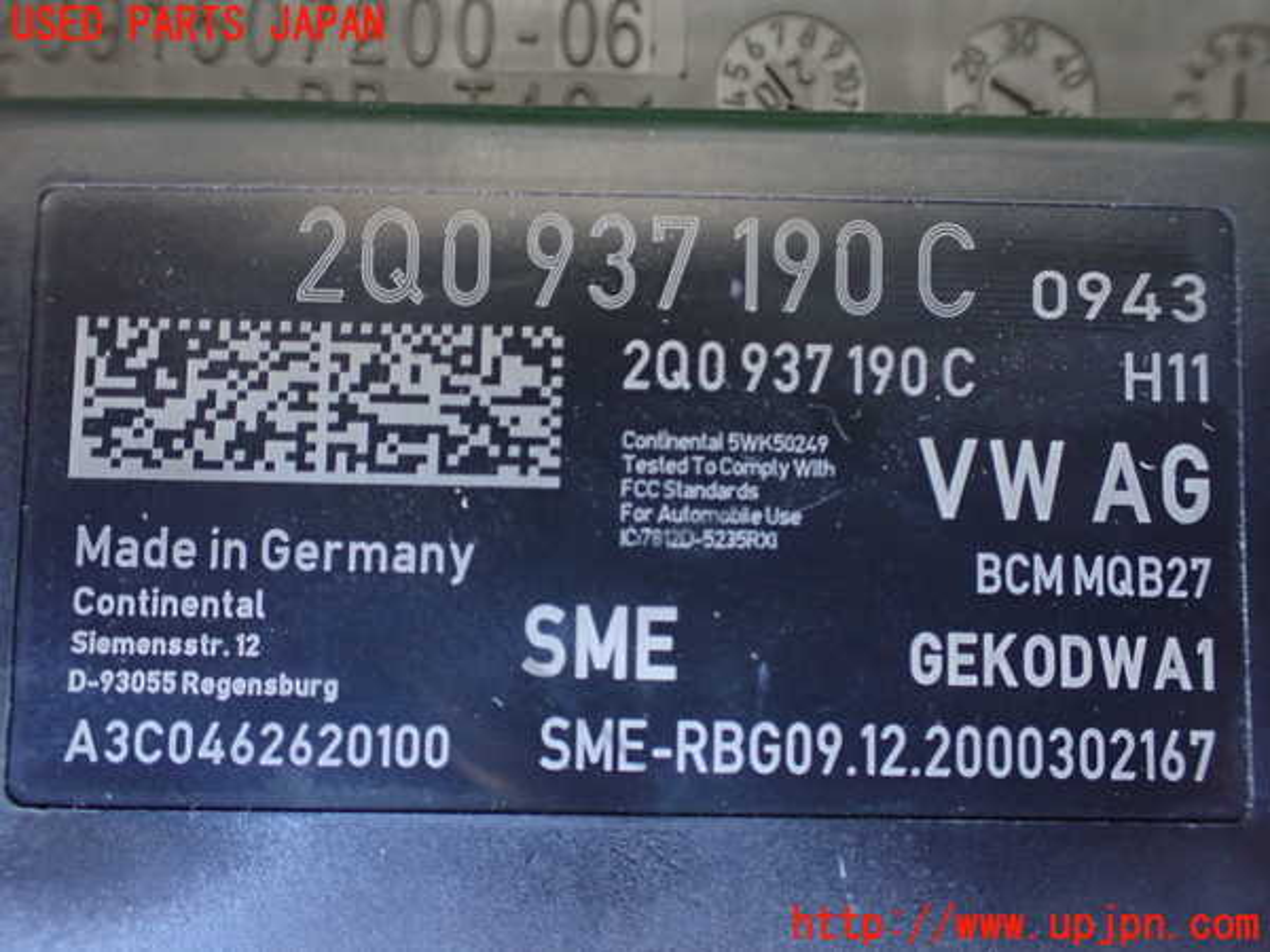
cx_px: 635
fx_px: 1101
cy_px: 476
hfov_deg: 60.0
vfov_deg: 46.8
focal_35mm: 30
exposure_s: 1/50
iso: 800
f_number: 2.3
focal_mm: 5.4
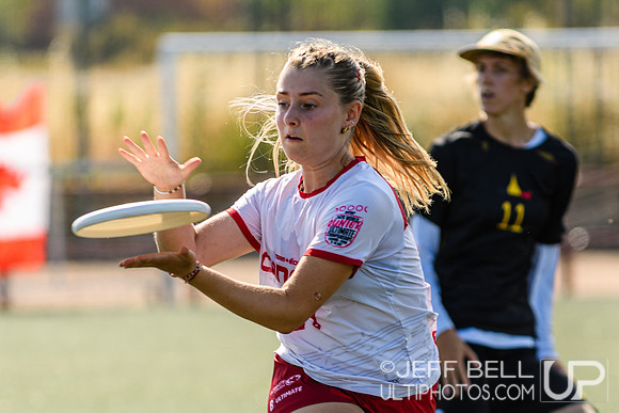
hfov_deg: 4.5
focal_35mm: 457
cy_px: 315
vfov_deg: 3.0
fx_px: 7858
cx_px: 310
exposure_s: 1/1000
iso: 125
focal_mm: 200
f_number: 3.2
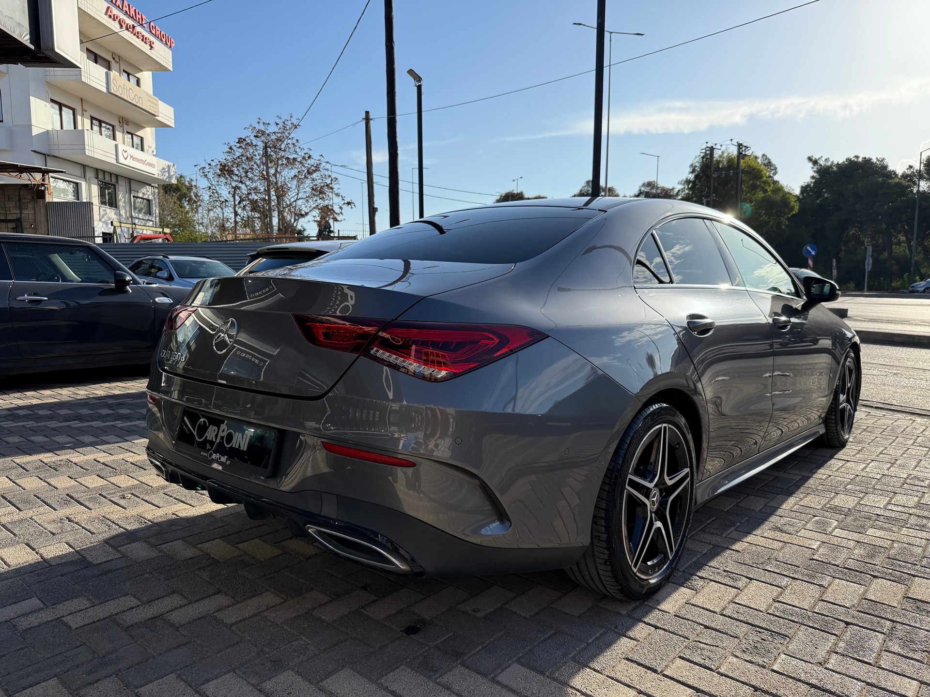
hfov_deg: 71.6
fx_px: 645
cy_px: 348
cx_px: 465
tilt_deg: -6.0
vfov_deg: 56.8
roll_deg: +0.1
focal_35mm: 24
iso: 125
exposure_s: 1/5714
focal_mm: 6.76
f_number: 1.78
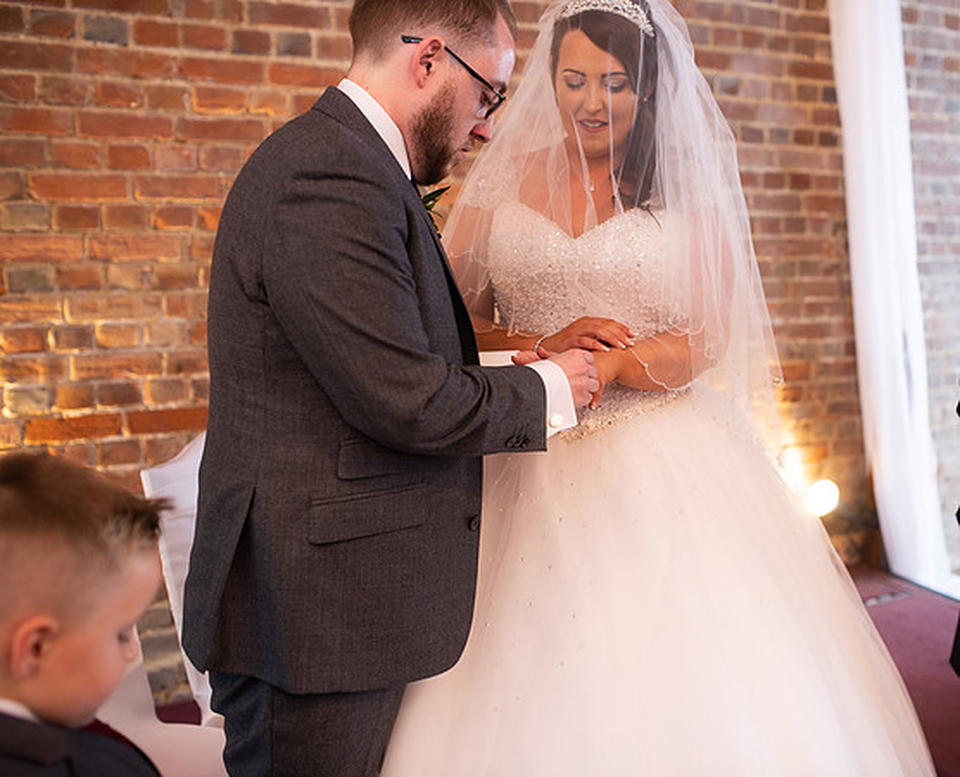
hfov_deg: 45.6
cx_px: 584
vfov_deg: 37.8
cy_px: 388
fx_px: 1134
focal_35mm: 40
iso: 640
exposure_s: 1/100
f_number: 2.5
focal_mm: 35
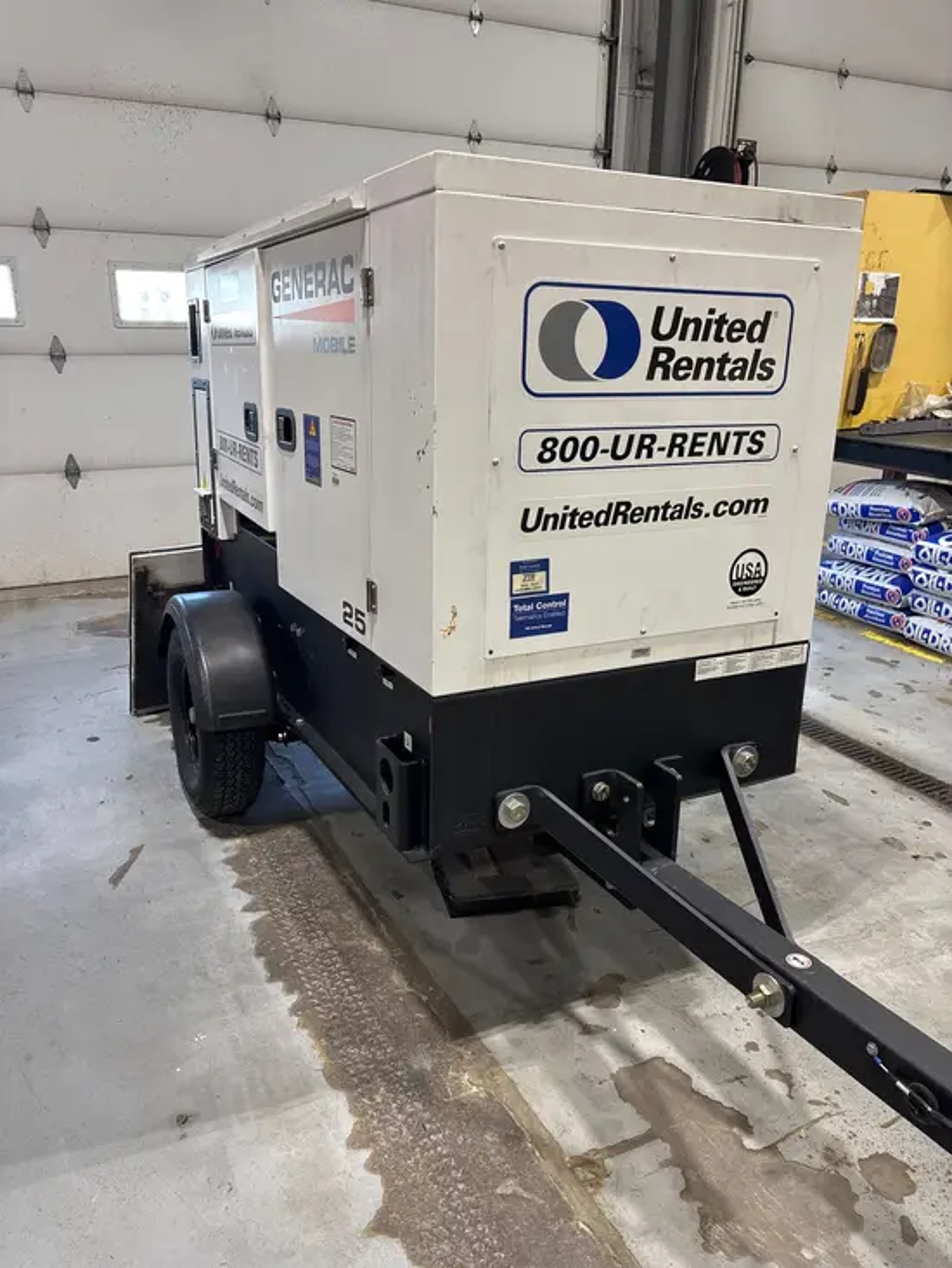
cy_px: 634
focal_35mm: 26
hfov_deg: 53.1
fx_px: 953
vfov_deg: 67.3
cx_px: 476
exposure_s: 1/60
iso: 125
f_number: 1.6
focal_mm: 5.96
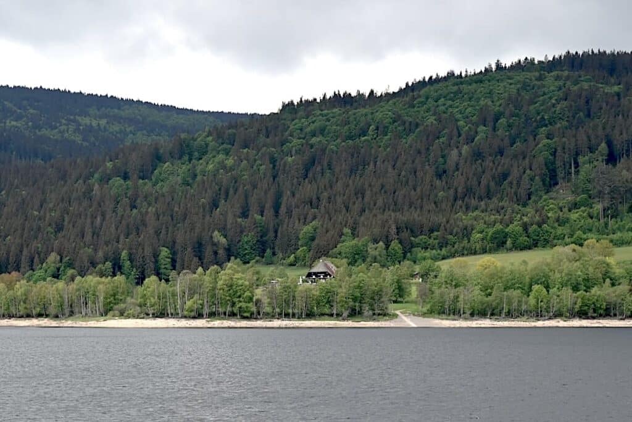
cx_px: 316
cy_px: 211
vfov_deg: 19.5
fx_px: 1229
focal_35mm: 70
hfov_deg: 28.8
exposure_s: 1/250
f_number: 5.6
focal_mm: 70
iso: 160
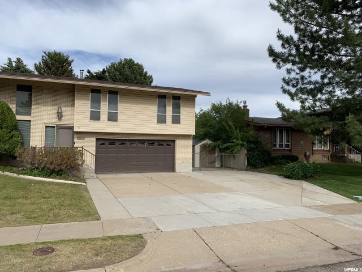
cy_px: 136
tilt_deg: +3.8
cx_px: 181
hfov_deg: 67.3
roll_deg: -1.0
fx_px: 272
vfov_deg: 53.1
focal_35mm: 26
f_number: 1.8
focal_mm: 4.25
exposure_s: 1/2364
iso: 25
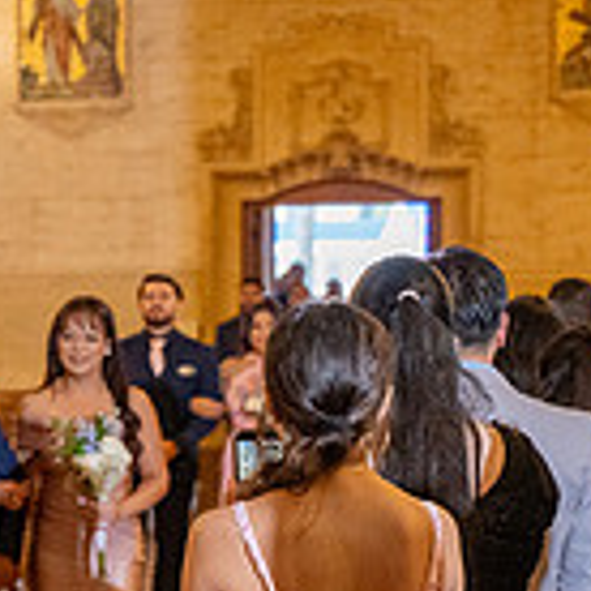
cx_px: -467
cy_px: 790
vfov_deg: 6.9
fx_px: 4829
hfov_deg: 6.8
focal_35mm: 250
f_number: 4.5
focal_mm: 70
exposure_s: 1/200
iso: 2000
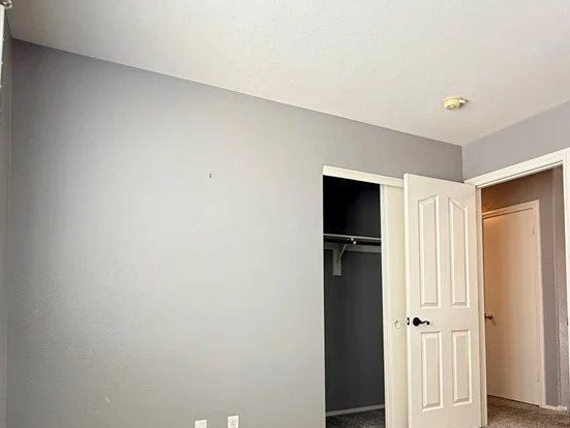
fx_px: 428
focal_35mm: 26
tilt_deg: +2.5
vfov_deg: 52.1
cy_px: 285
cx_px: 304
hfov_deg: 67.2
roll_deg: +0.1
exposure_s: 1/87
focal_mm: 2.22
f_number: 2.2
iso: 320
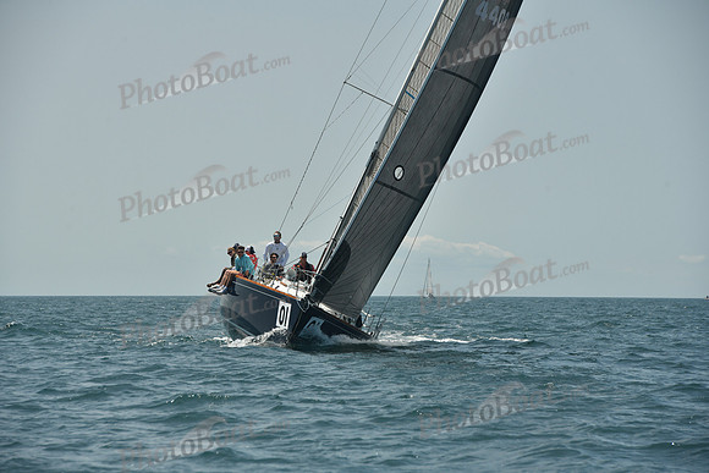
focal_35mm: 200
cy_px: 236
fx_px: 3940
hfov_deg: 10.3
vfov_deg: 6.9
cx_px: 354
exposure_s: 1/640
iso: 320
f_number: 9
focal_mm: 200
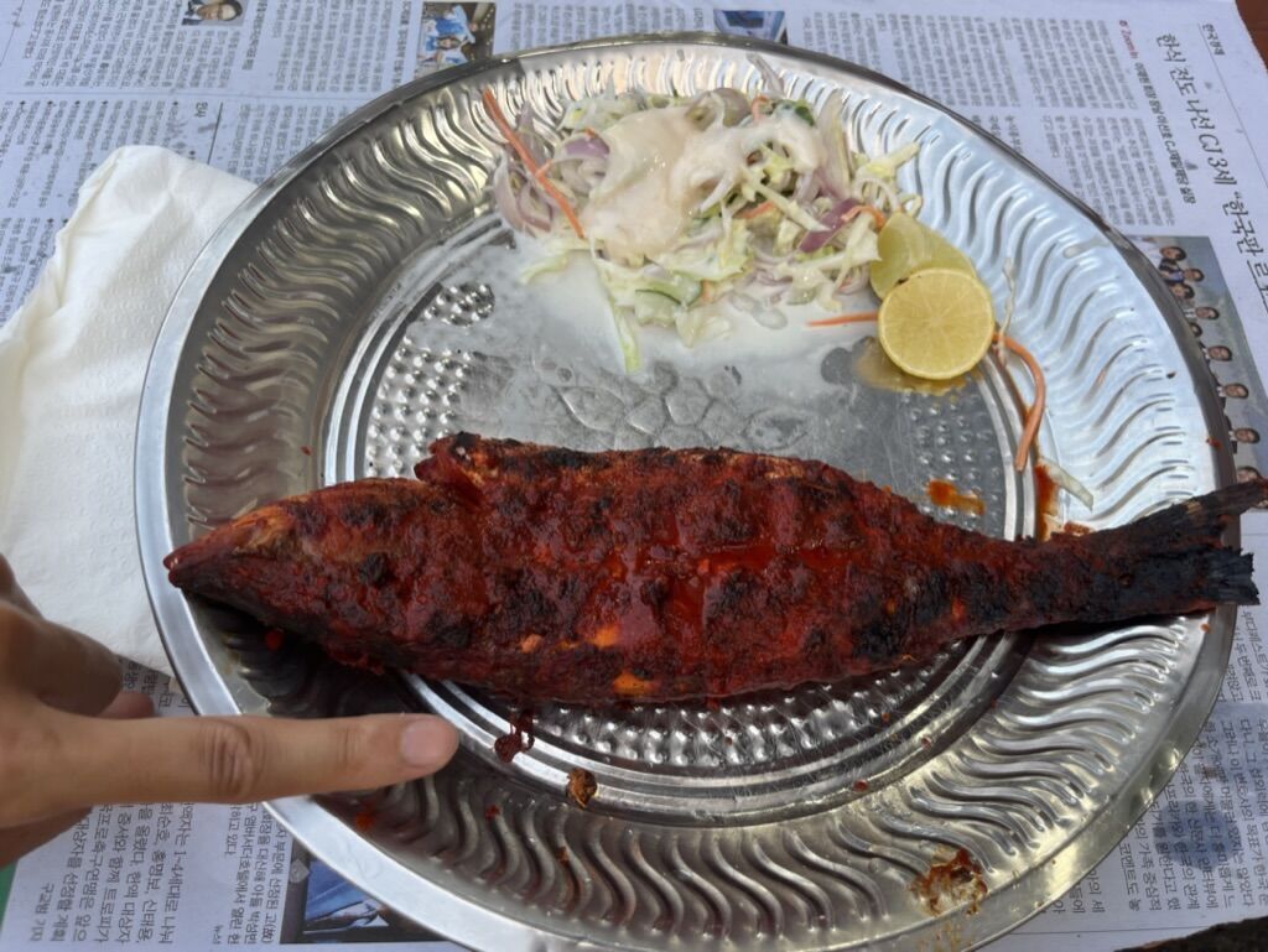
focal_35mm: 26
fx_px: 953
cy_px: 476
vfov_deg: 53.1
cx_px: 634
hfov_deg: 67.3
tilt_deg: -64.5
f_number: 1.6
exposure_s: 1/100
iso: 50
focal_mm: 5.1
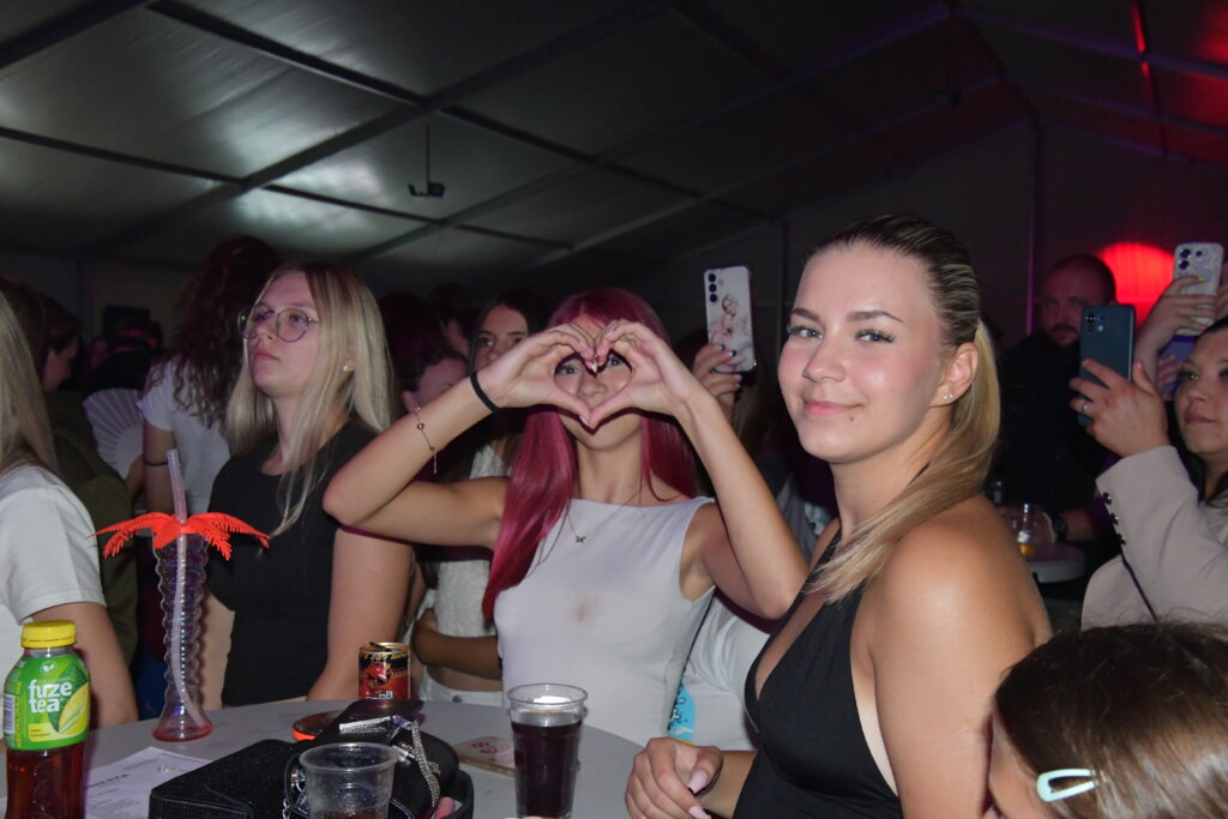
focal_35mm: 43
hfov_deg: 45.4
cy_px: 410
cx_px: 614
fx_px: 1467
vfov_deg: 31.2
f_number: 7.1
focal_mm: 29
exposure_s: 1/60
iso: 4000
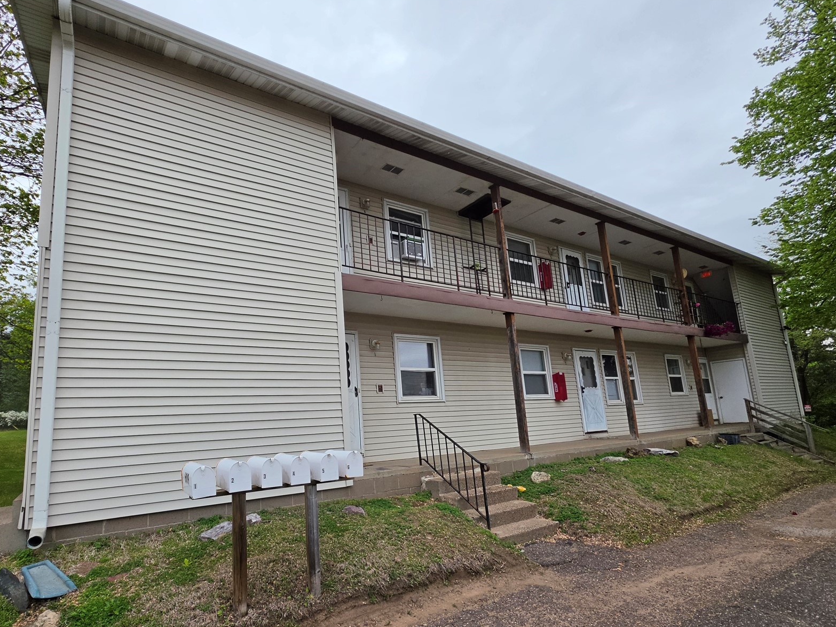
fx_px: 411
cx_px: 351
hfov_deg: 90.3
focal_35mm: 17
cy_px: 360
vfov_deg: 74.3
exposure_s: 1/2000
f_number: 1.9
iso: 100
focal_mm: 2.2
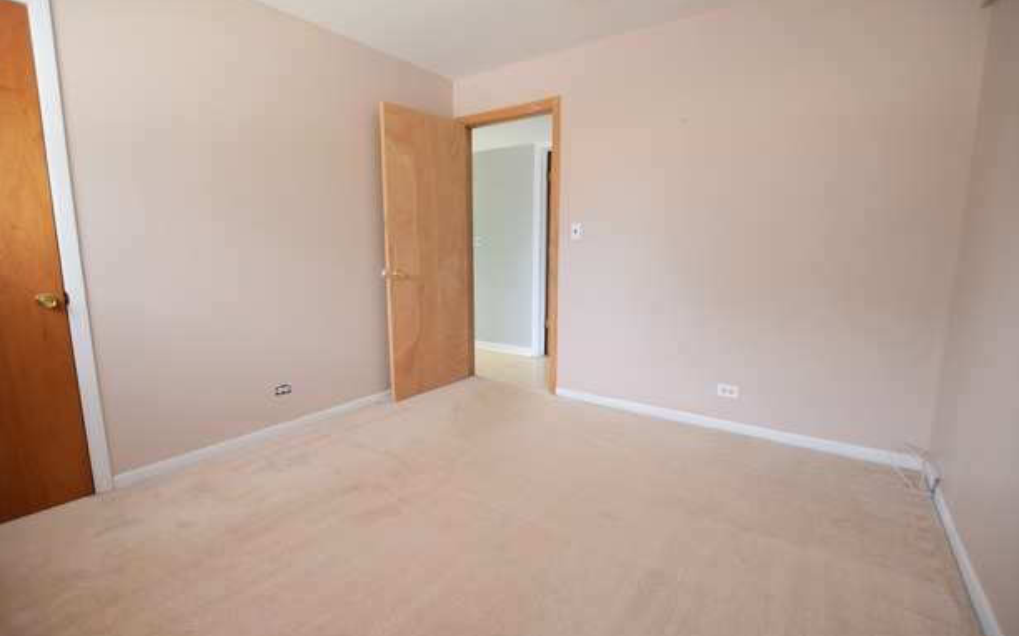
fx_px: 444
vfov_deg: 71.2
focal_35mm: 16
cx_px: 491
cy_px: 324
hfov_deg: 97.8
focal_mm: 10
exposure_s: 1/60
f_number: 3.5
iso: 1250
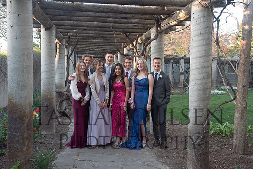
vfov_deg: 35.1
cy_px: 84
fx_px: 267
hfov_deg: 50.7
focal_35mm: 38
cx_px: 126
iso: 400
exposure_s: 1/125
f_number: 7.1
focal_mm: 38
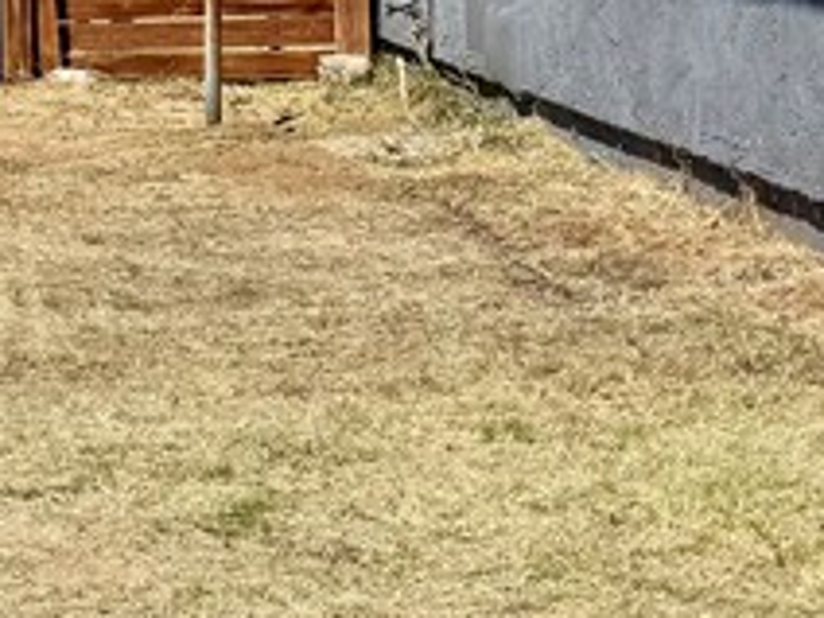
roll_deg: -2.5
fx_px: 2761
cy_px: -136
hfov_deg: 15.3
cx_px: -525
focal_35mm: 116
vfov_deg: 12.5
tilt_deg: +0.6
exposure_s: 1/8130
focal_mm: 6.76
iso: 80
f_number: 1.78
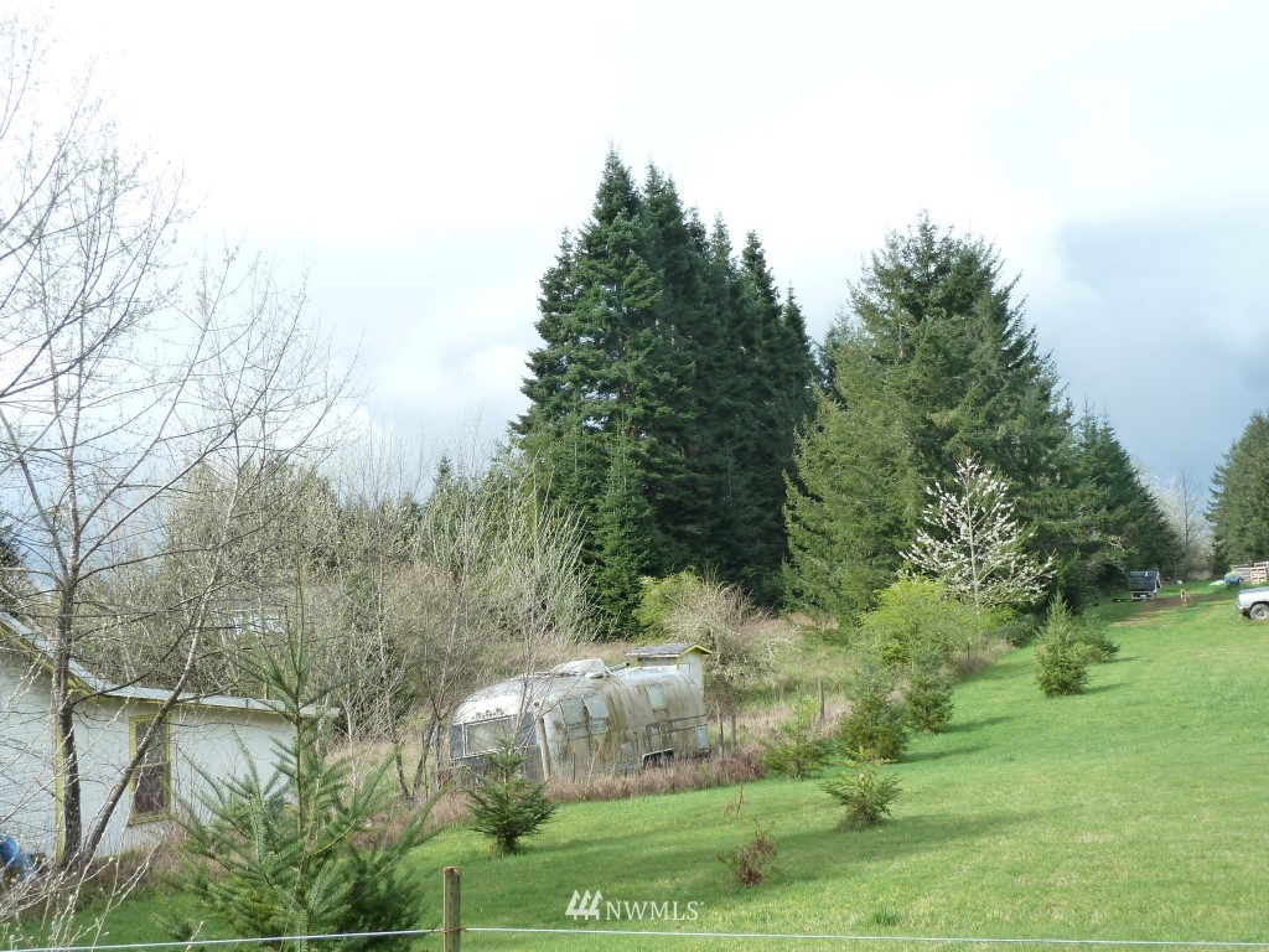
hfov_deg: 50.1
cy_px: 476
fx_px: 1356
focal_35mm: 37
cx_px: 634
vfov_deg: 38.7
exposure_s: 1/320
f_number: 4
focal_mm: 6.1
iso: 125
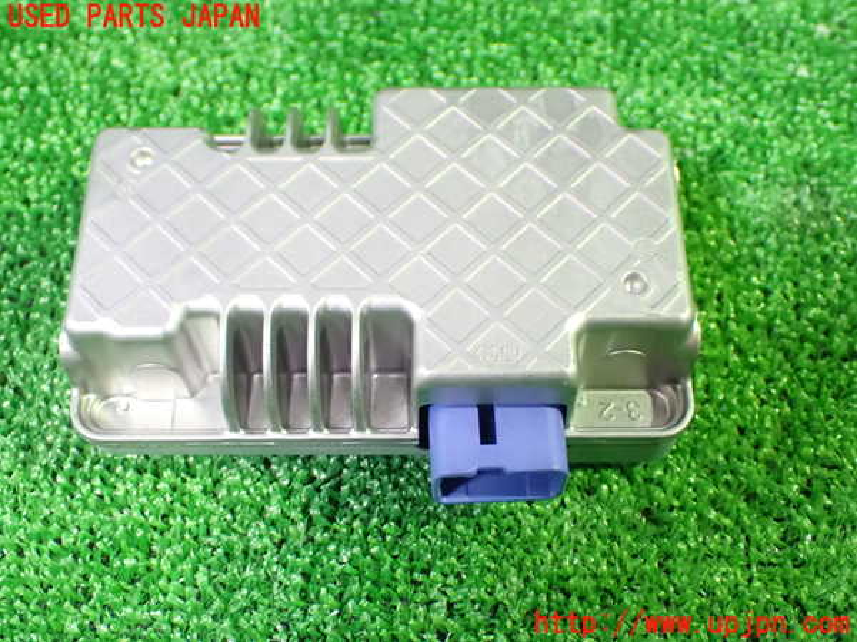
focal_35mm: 44
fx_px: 1089
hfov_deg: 42.9
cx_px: 428
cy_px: 321
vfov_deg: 32.9
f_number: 2.9
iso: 1600
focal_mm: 7.84
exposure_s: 1/40
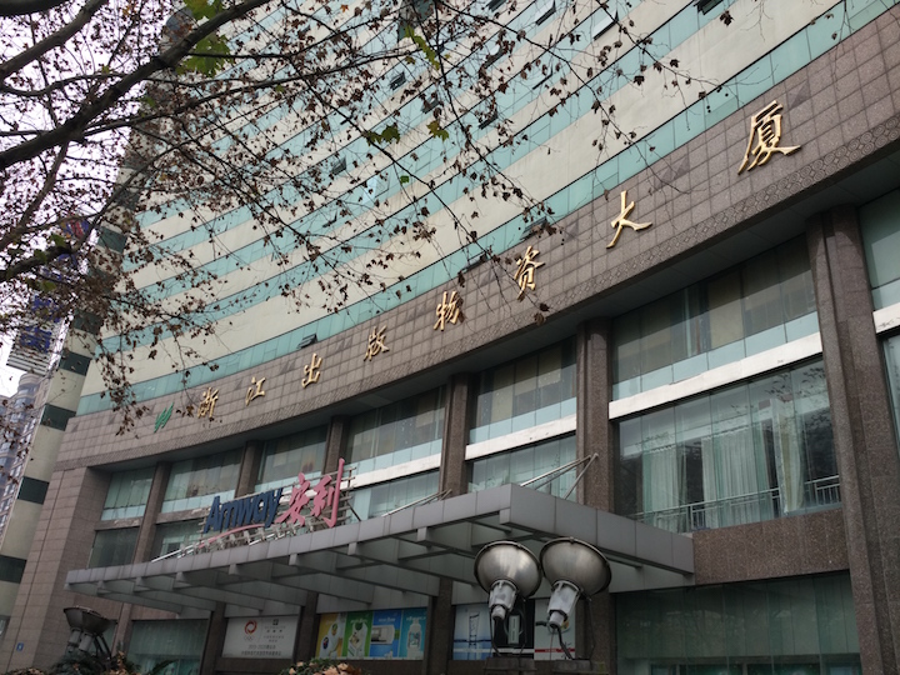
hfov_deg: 60.0
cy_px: 338
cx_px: 450
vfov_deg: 46.8
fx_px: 780
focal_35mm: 30
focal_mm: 4.12
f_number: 2
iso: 100
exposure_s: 1/251
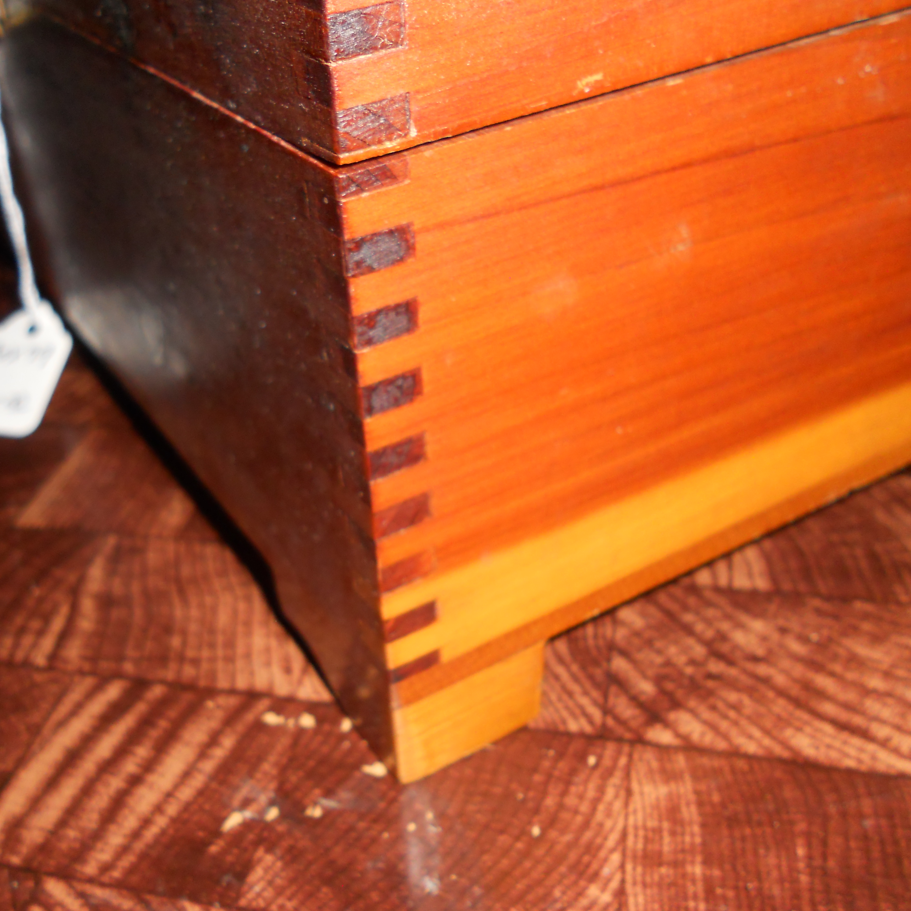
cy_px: 455
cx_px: 346
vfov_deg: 43.9
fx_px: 1131
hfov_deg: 43.5
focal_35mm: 38
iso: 200
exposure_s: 1/25
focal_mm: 5.8
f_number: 8.8
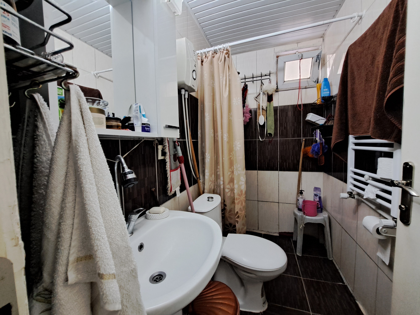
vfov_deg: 89.9
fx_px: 158
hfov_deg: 106.2
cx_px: 210
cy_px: 158
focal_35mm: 13
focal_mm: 1.74
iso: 400
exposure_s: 1/25
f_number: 2.2
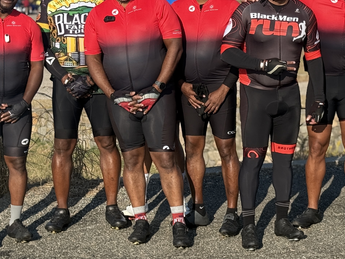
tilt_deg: -5.2
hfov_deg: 19.2
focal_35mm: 102
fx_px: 1017
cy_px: 79
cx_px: 245
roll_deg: +2.3
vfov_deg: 14.5
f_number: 1.78
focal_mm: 6.76
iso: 80
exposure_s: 1/4098
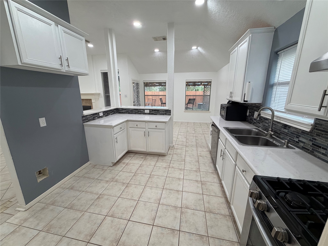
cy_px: 123
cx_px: 164
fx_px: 133
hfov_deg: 102.1
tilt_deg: -13.3
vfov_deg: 85.7
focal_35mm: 14
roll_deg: -0.4
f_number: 2.2
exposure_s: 1/120
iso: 200
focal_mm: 2.22
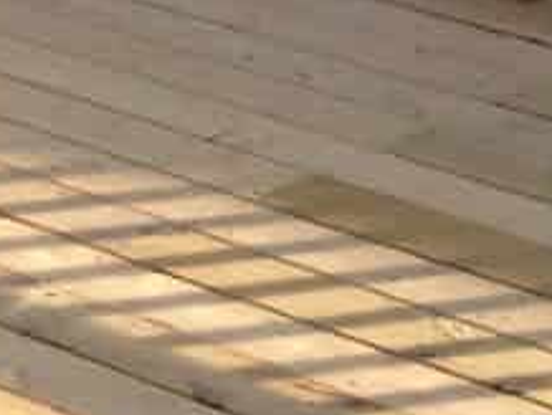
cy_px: -463
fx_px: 3688
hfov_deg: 7.8
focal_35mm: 231
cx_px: -922
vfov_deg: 6.2
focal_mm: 4.3
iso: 50
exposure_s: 1/778
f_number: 2.4
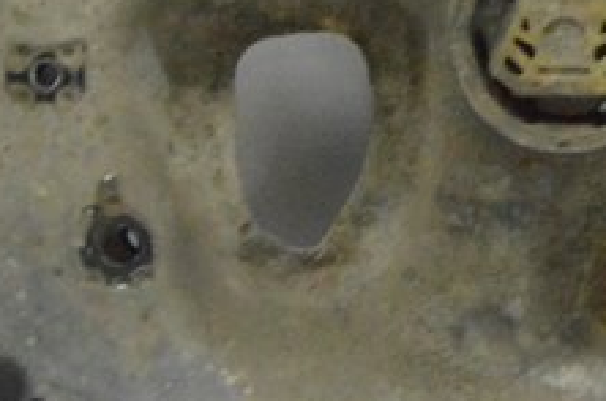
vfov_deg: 8.5
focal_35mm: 159
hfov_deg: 12.6
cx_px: 737
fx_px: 2676
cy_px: -91
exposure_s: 1/15
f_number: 20
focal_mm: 23
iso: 6400
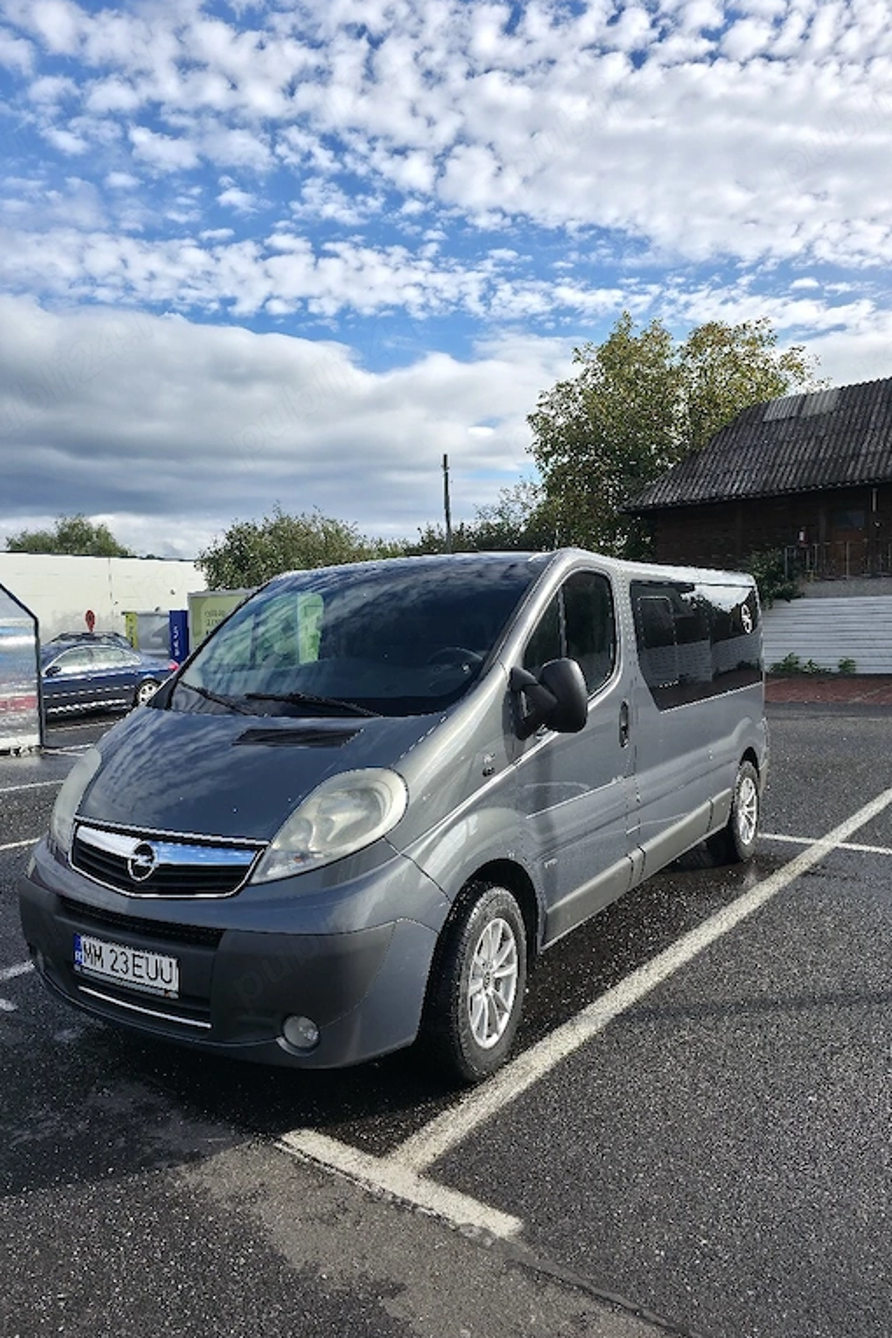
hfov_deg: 51.2
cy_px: 687
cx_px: 413
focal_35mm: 25
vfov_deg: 71.5
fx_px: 929
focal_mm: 6.3
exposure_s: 1/3333
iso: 50
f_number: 1.7
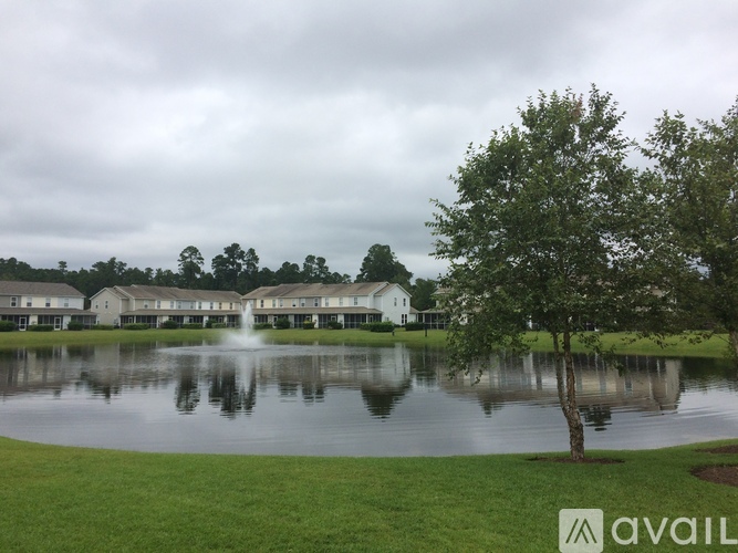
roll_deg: +0.2
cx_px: 369
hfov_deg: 61.7
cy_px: 276
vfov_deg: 48.2
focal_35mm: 29
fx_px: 618
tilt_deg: +5.7
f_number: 2.2
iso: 32
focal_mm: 4.15
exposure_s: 1/3165
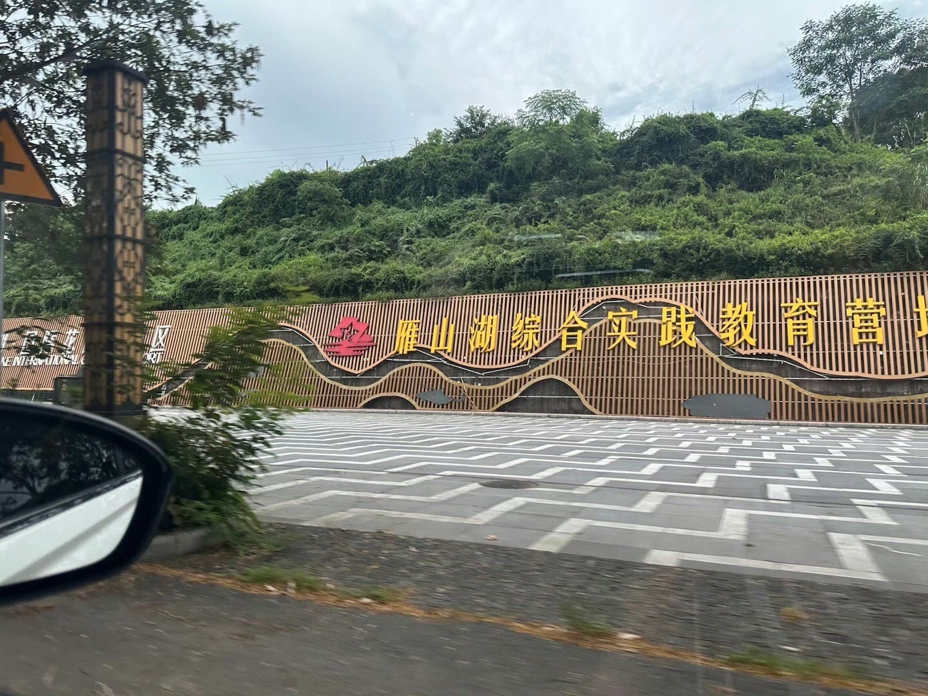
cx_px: 464
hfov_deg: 71.6
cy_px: 348
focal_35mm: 24
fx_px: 643
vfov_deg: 56.8
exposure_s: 1/121
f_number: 1.78
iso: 125
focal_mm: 6.86
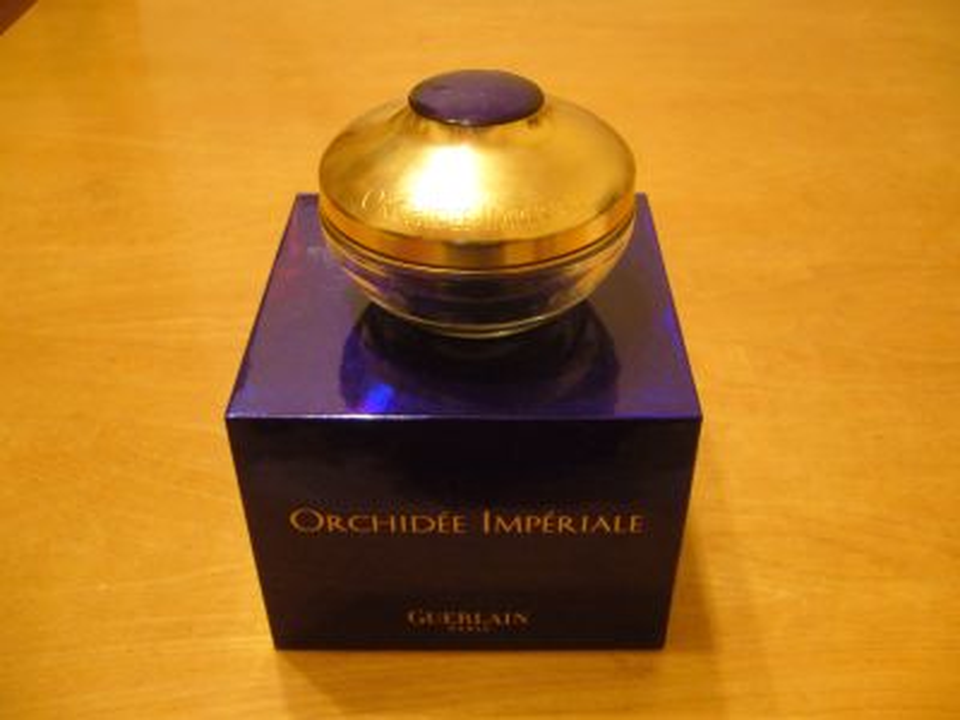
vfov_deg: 40.7
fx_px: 971
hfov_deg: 52.6
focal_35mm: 35
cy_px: 360
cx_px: 480
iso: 200
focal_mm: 5.8
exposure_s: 1/8
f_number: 2.8
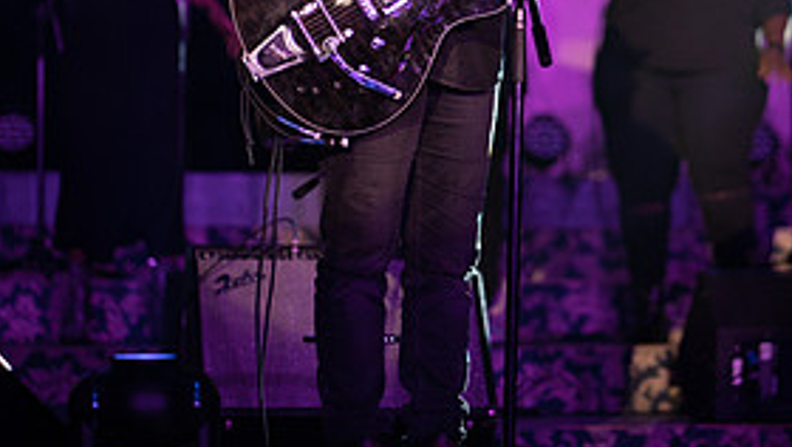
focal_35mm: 143
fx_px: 3005
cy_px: 6
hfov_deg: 15.0
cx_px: 416
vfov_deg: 8.5
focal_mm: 85
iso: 2500
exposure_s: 1/500
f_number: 2
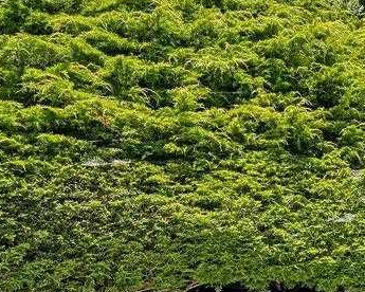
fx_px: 843
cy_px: 223
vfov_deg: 19.5
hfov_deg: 14.3
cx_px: 909
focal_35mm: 78
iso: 800
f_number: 8
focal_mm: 14
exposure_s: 1/800
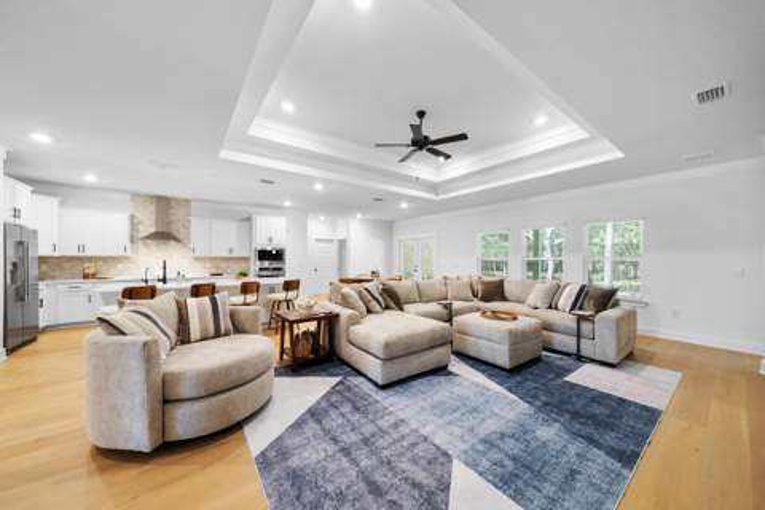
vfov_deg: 90.0
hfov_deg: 112.6
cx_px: 382
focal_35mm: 12
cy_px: 255
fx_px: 255
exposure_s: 1/4
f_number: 7.1
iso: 1000
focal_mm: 12
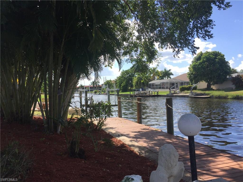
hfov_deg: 61.7
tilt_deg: -0.3
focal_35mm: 29
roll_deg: +0.6
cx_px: 122
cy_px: 91
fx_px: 204
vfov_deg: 48.2
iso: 32
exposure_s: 1/1319
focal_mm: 4.15
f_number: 2.2
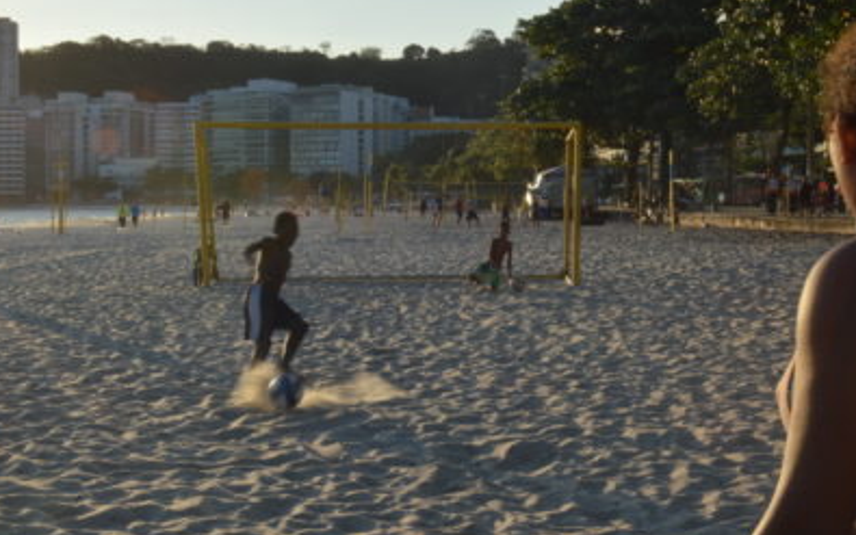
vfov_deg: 20.0
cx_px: 416
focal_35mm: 65
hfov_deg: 31.5
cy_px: 269
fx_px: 1517
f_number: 25
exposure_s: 1/20
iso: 100
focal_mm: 28
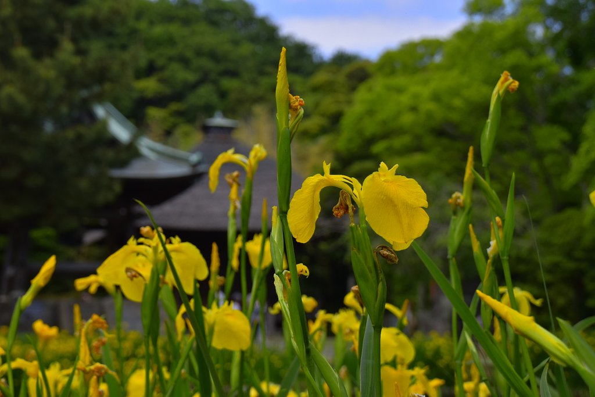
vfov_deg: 17.5
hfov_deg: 26.0
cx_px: 298
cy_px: 198
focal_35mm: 78
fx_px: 1289
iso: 200
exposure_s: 1/320
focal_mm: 52
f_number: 9
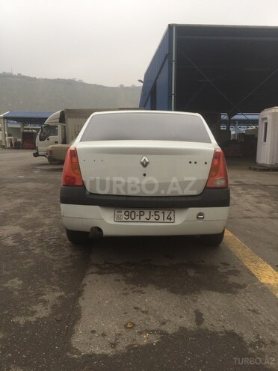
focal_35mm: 29
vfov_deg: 61.7
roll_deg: -1.4
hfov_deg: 48.2
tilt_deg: -6.4
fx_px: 311
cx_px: 139
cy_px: 186
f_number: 2.2
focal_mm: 4.15
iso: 32
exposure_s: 1/129
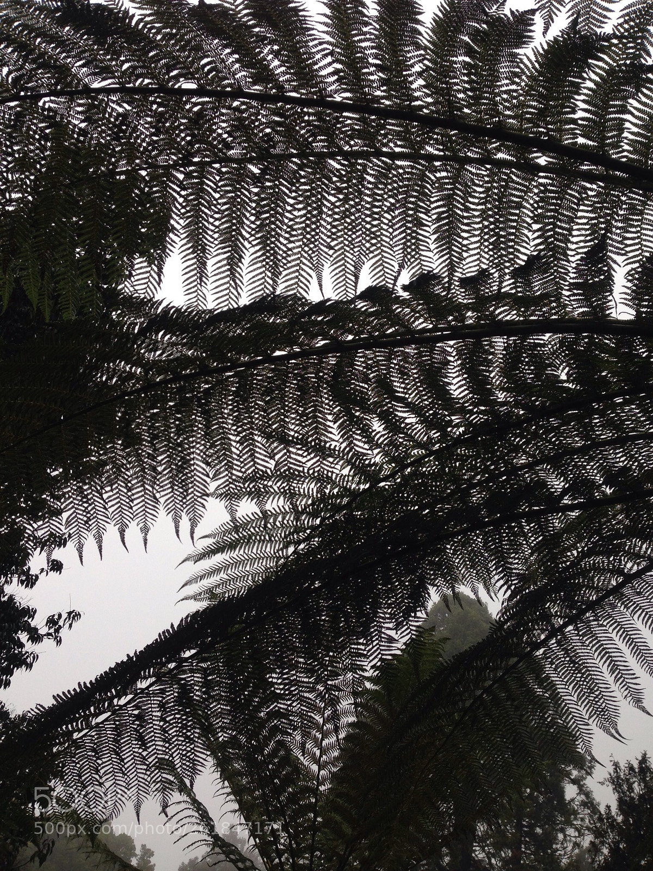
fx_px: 830
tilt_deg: +34.0
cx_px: 326
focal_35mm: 33
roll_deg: +2.1
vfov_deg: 55.4
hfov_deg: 42.9
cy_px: 436
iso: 50
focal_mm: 4.12
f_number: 2.4
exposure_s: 1/126
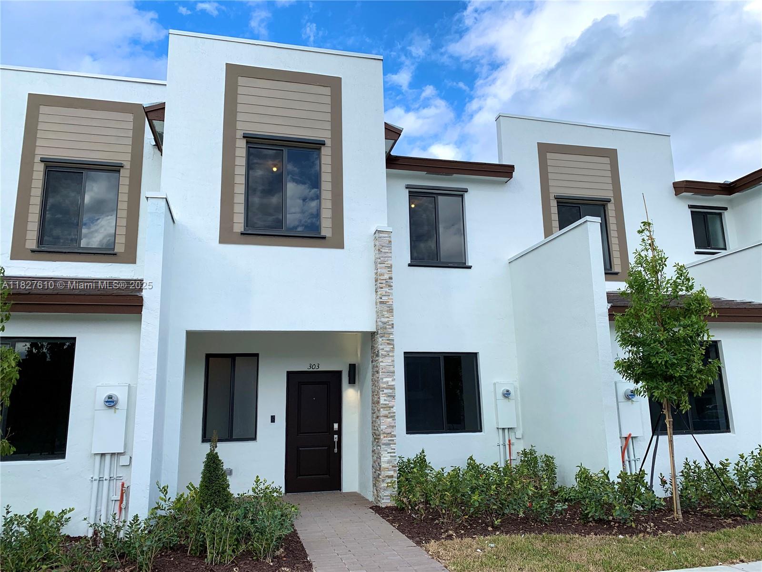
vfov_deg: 53.1
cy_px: 286
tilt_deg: +11.6
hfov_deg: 67.3
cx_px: 381
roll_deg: +0.8
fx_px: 572
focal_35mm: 26
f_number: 1.8
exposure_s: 1/1490
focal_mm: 4.25
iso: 25
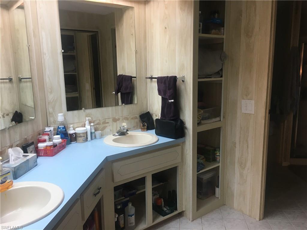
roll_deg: +0.1
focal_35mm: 29
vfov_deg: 48.2
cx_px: 154
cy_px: 115
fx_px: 257
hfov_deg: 61.7
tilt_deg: -8.6
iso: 50
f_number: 2.2
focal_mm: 4.15
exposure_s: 1/30
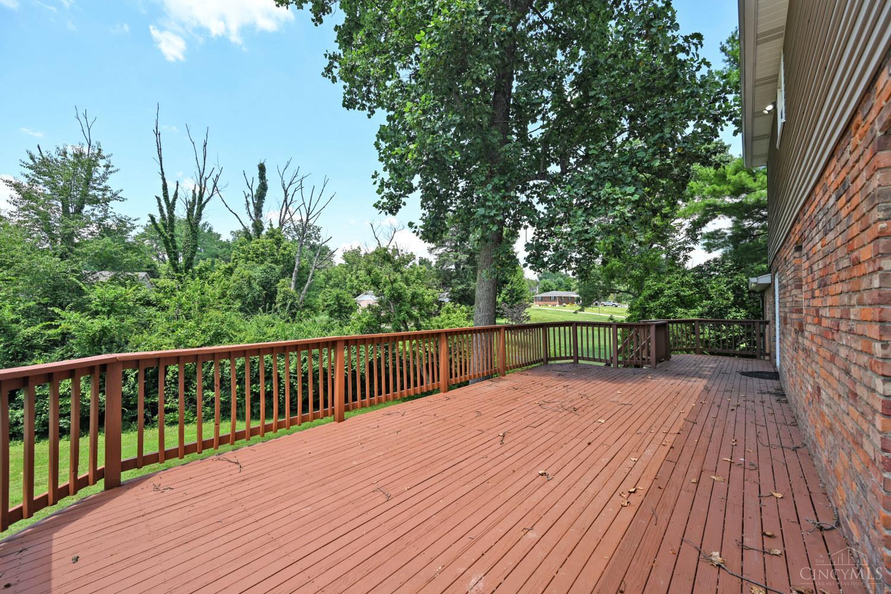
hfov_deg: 104.3
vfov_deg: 81.2
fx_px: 346
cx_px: 446
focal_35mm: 14
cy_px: 297
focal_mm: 14
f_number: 6.3
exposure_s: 1/160
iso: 100
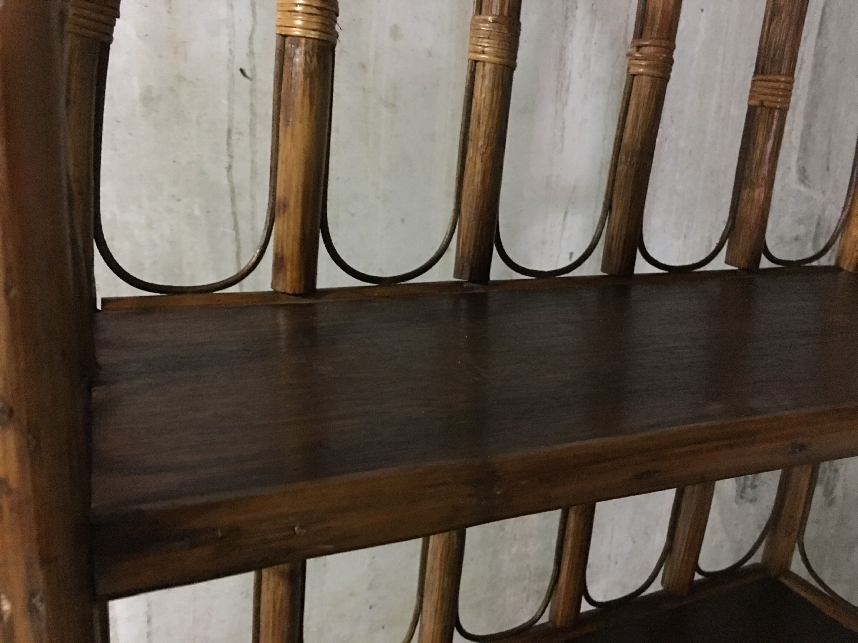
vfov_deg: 48.2
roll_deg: -3.5
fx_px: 719
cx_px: 429
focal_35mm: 29
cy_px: 322
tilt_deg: -14.2
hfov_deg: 61.7
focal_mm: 4.15
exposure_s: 1/4
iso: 200
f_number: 2.2
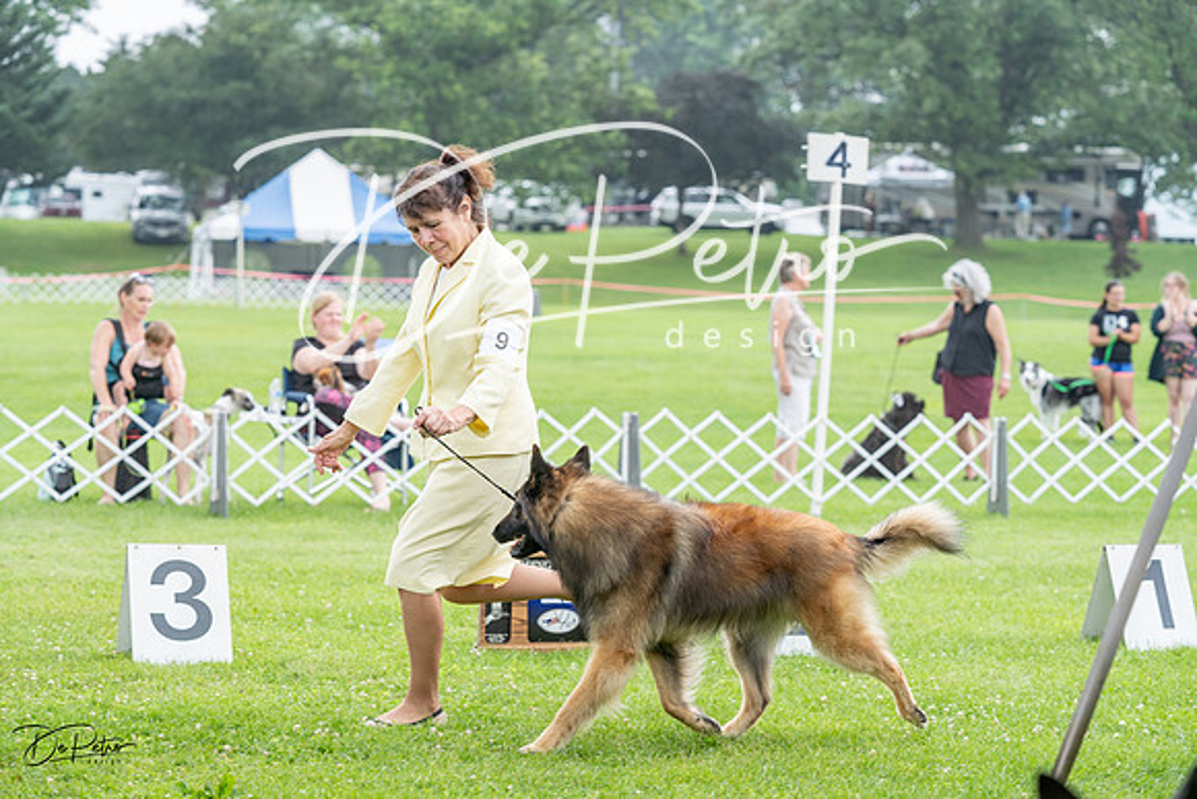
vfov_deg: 14.4
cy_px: 400
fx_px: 3159
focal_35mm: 95
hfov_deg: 21.5
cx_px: 598
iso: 400
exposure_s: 1/400
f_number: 4.5
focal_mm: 95
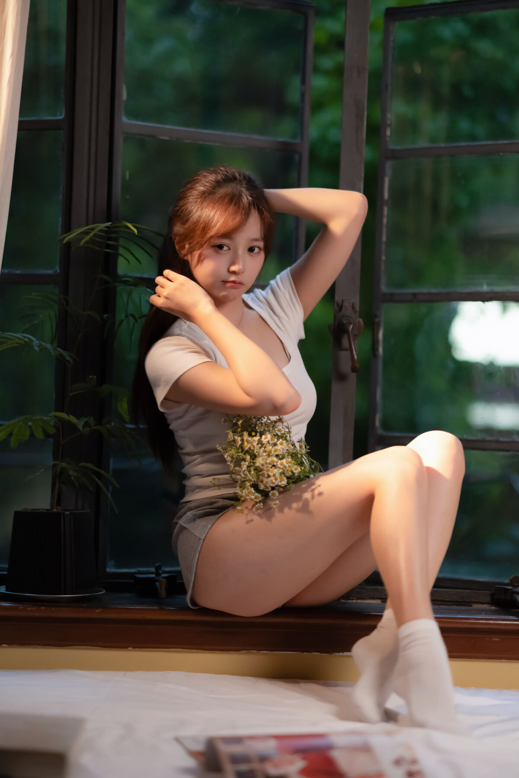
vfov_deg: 23.9
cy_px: 389
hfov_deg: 16.1
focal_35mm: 85
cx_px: 260
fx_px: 1838
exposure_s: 1/100
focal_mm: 85
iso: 800
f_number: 1.4
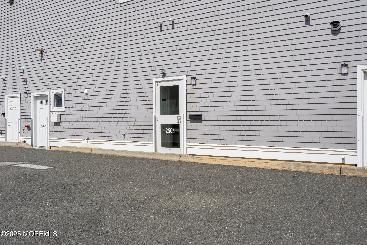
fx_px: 316
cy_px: 122
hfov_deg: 60.3
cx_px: 184
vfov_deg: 42.3
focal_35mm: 31
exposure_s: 1/2500
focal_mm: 31
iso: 200
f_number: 8
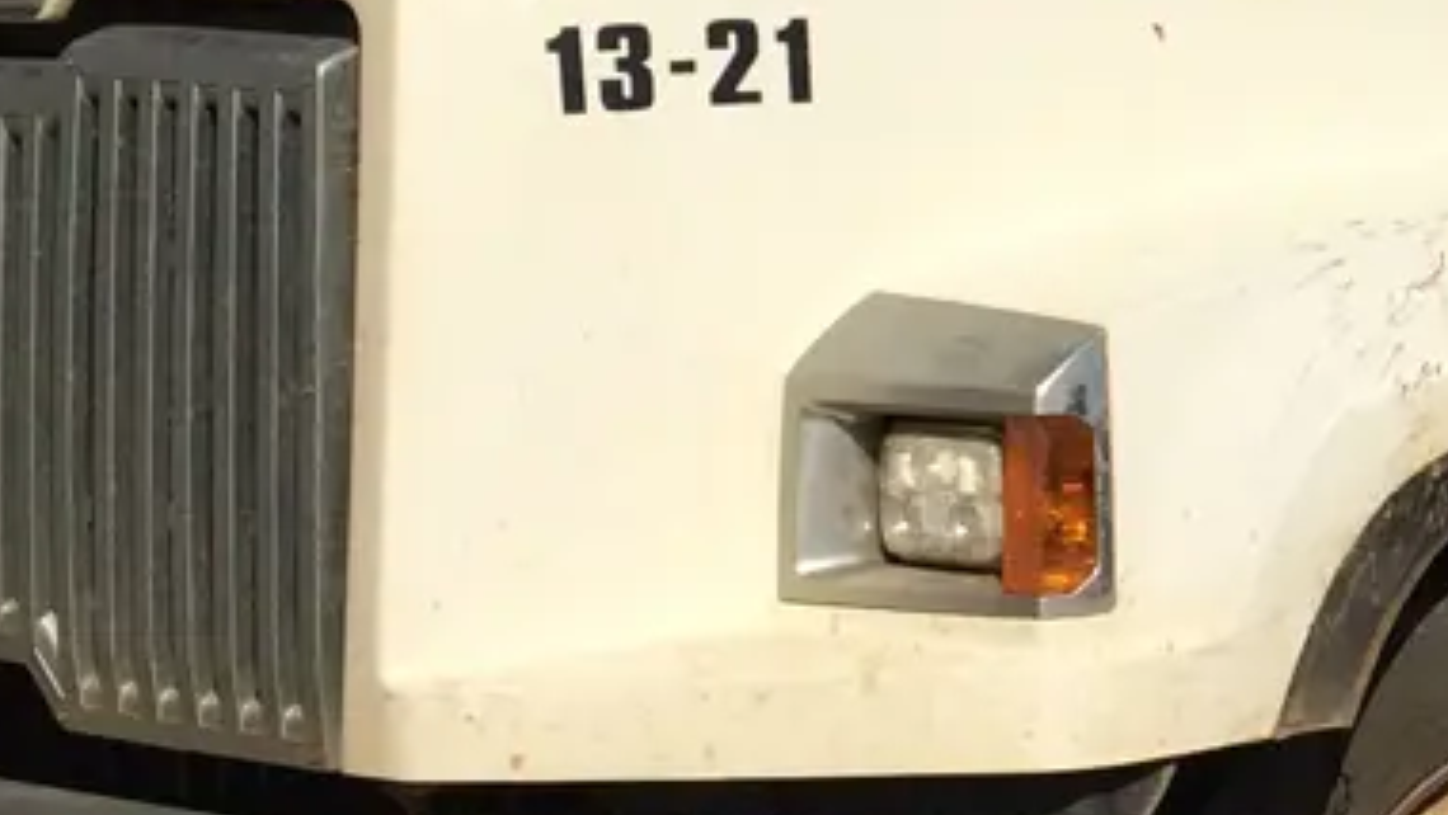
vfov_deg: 9.1
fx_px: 5108
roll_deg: +2.5
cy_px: 171
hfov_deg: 14.7
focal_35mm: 133
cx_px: 2343
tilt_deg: -4.1
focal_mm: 4.15
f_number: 2.2
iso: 32
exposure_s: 1/5882
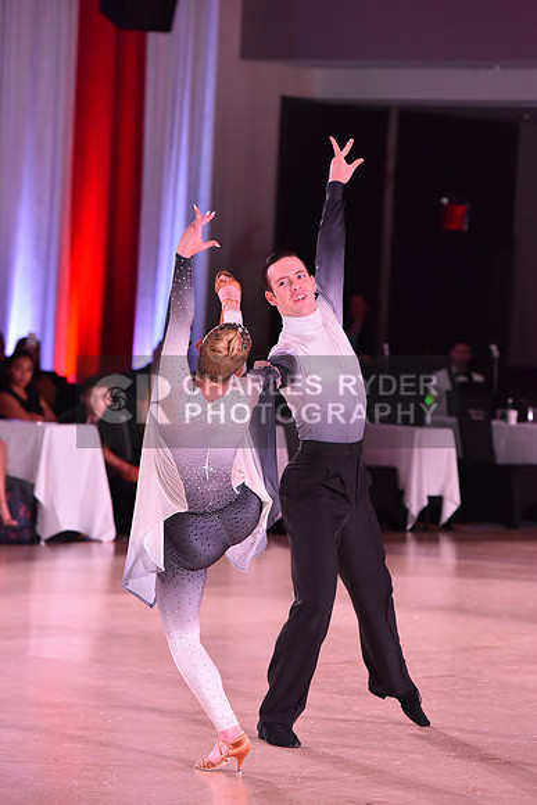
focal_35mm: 170
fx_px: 3801
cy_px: 402
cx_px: 268
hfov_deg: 8.1
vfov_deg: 12.1
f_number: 5
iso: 2500
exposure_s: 1/320
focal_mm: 170
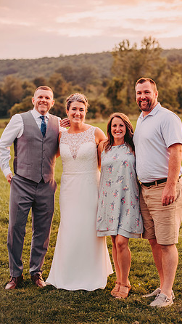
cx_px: 94
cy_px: 162
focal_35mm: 74
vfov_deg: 28.6
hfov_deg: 16.3
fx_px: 635
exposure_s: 1/100
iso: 1000
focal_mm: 70
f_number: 2.8
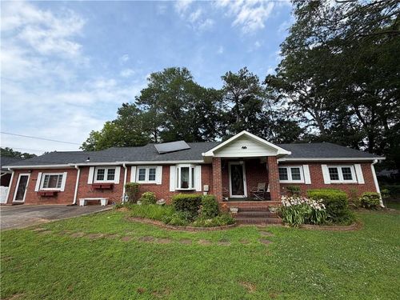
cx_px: 200
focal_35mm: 14
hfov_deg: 102.1
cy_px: 150
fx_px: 162
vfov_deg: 85.7
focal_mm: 2.22
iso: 32
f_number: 2.2
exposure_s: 1/770
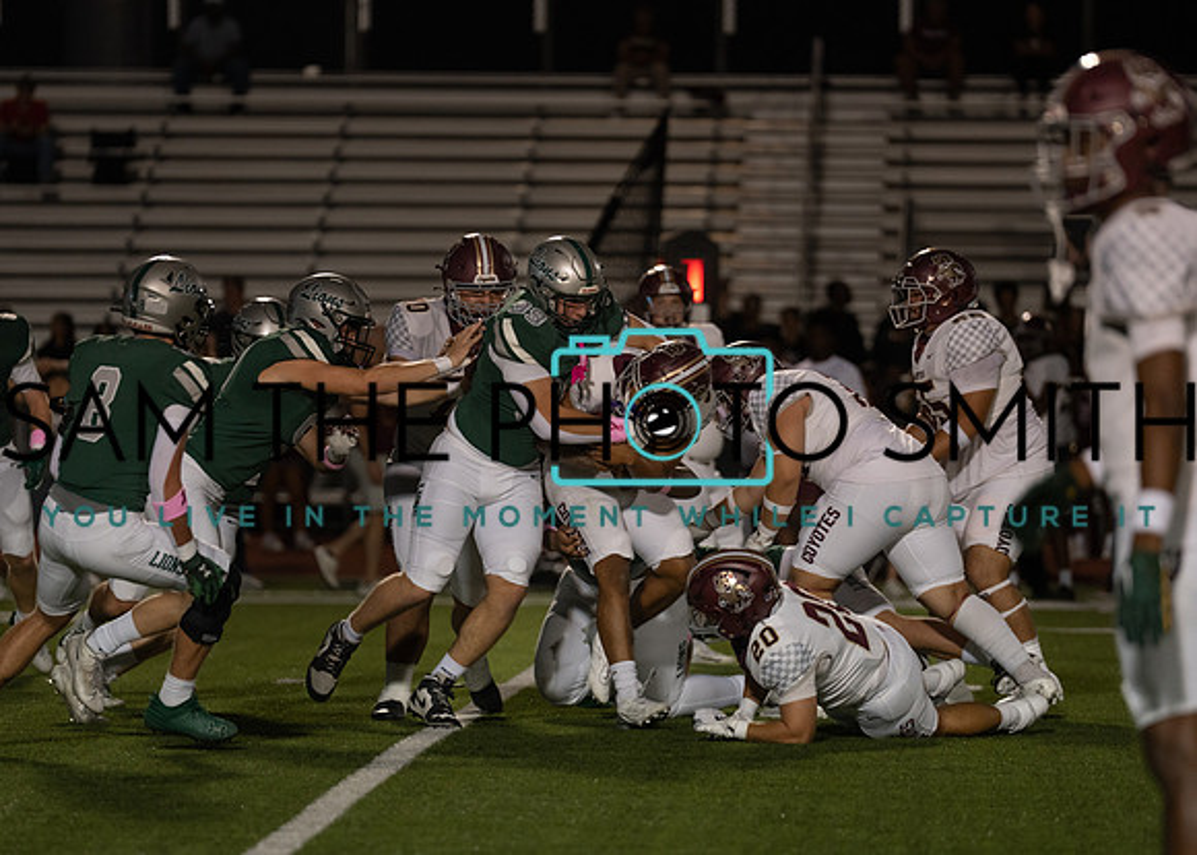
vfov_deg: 6.1
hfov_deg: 8.5
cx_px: 601
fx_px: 8034
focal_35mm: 236
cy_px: 436
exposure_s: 1/1000
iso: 1000
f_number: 2.8
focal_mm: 200
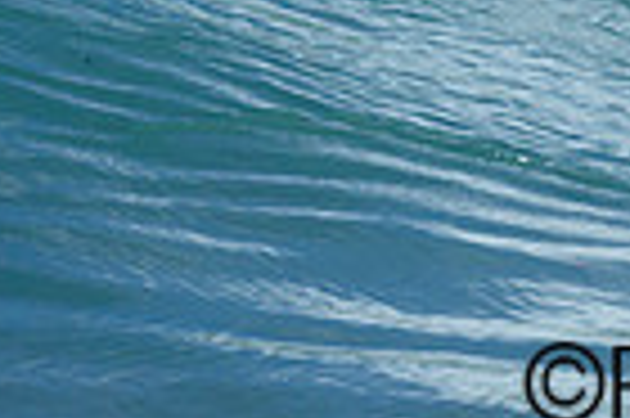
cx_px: 720
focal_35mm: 4534
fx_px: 79252
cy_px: -191
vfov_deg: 0.3
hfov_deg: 0.5
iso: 320
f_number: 6.3
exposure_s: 1/2500
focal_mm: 800
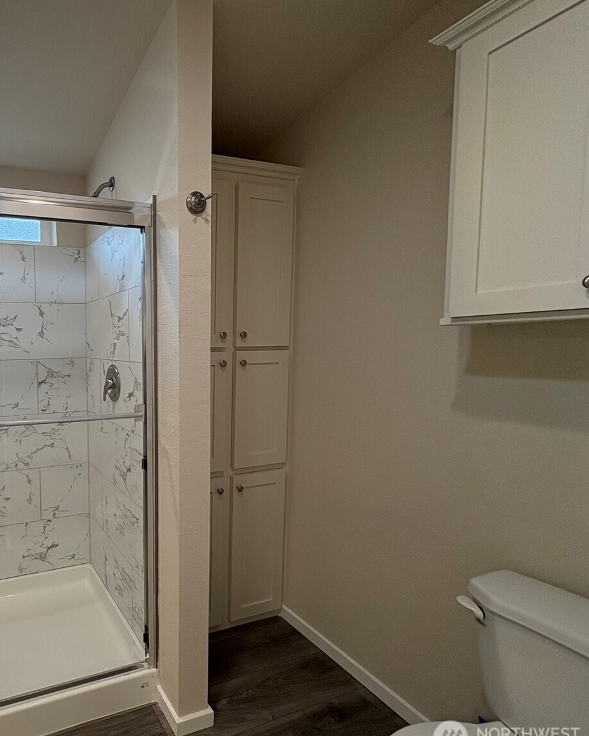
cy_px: 380
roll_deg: +1.6
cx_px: 88
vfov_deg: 83.3
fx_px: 414
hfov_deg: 62.4
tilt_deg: -5.1
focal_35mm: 19
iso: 125
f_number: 2.2
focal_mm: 2.22
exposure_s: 1/120
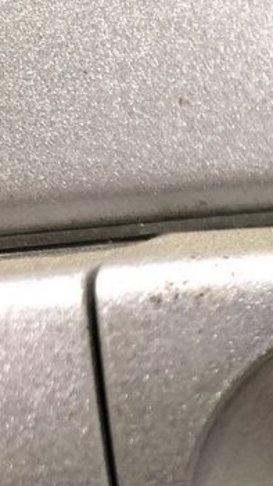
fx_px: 1147
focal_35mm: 89
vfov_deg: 23.0
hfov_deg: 12.0
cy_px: 480
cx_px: 557
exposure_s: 1/17
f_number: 1.8
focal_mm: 4
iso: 80
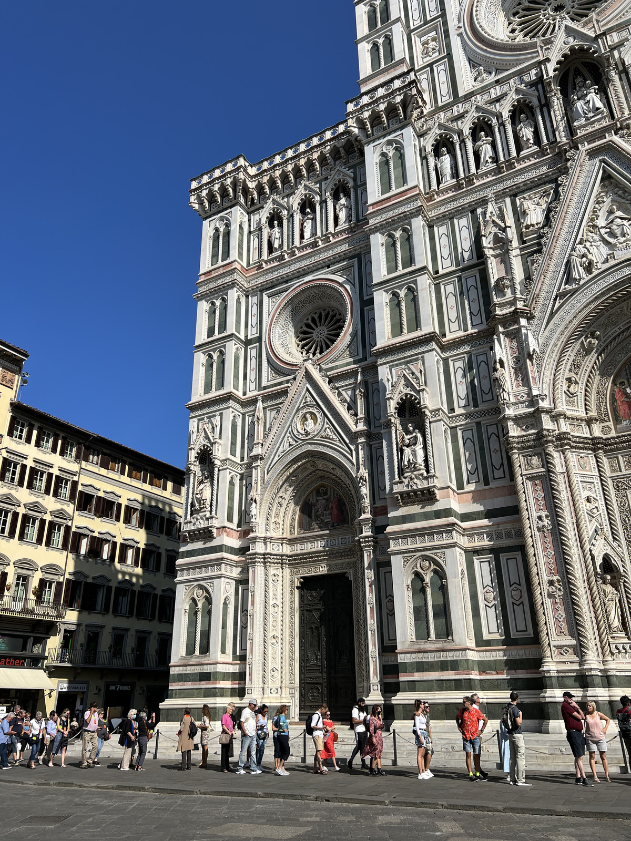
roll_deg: +0.6
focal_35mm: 26
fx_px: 632
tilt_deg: +24.4
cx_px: 316
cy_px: 420
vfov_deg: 67.3
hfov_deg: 53.1
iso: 50
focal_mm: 5.7
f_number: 1.5
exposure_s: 1/6211
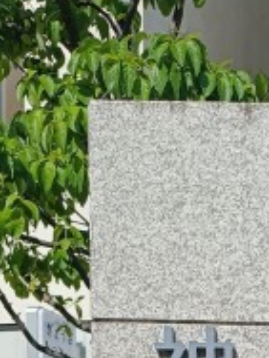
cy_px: 678
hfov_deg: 14.3
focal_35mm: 98
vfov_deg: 16.3
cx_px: 378
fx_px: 1015
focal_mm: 6.14
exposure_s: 1/551
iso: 52
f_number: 1.65
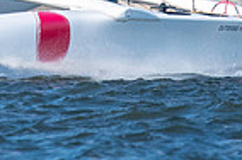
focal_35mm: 2977
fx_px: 19967
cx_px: -6
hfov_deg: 0.7
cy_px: -98
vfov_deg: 0.5
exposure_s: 1/2000
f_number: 5.6
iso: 640
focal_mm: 420
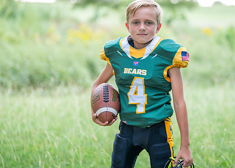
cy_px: 61
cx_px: 145
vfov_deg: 16.8
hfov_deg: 23.3
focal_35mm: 85
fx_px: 568
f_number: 1.2
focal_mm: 50
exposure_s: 1/1000
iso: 320
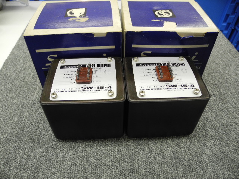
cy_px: 90
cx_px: 120
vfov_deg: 49.7
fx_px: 193
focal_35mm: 28
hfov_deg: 63.4
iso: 183
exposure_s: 1/30
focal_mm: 6
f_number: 2.8
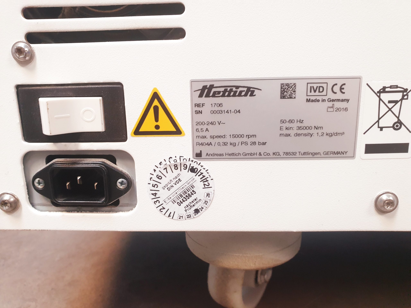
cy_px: 154
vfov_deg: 53.1
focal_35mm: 26
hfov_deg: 67.3
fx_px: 309
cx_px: 206
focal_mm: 4.3
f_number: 2.4
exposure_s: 1/50
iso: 320
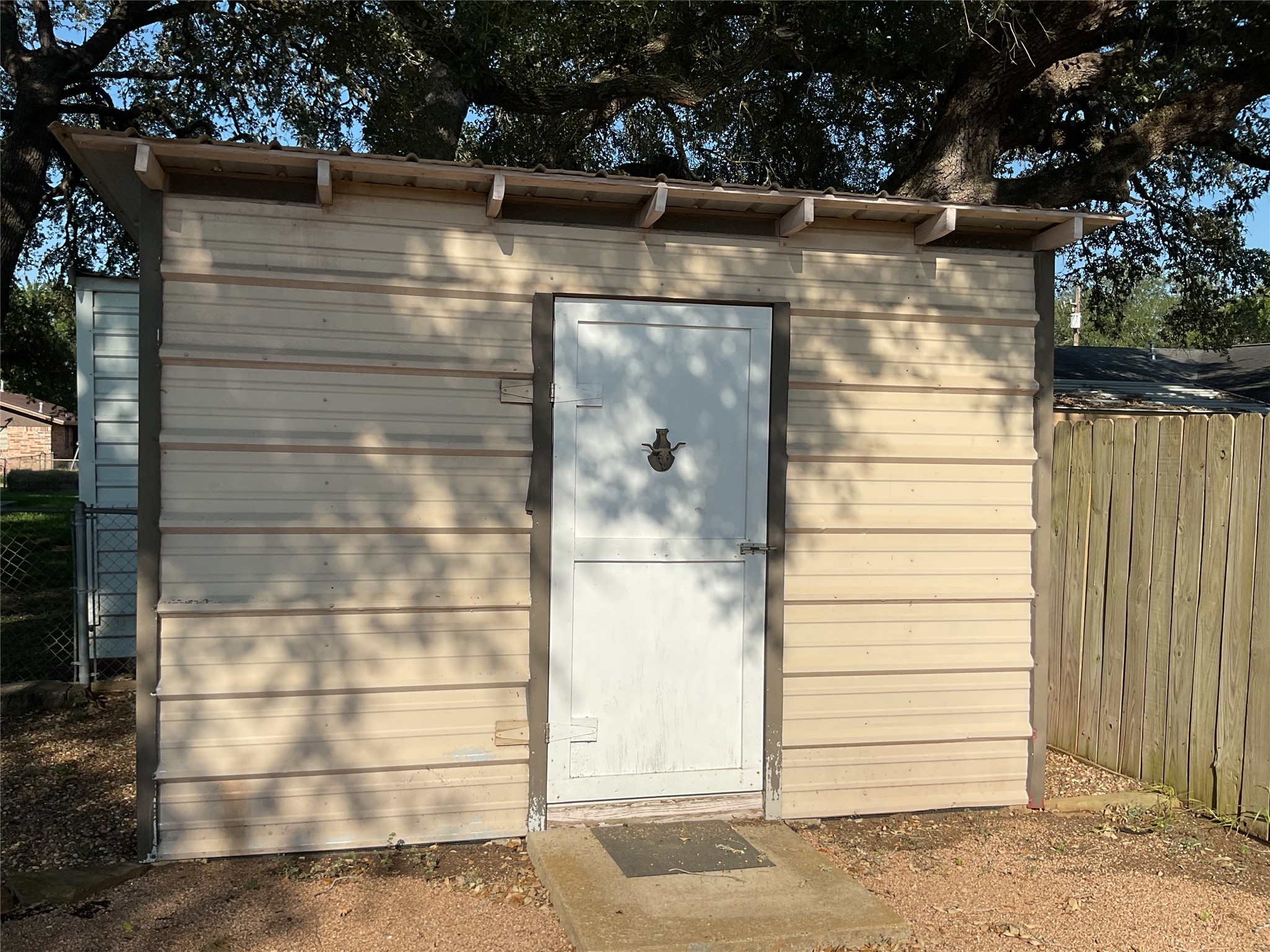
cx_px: 635
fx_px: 1064
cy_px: 476
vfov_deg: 48.2
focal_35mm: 29
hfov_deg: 61.7
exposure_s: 1/2667
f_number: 1.8
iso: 16
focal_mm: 3
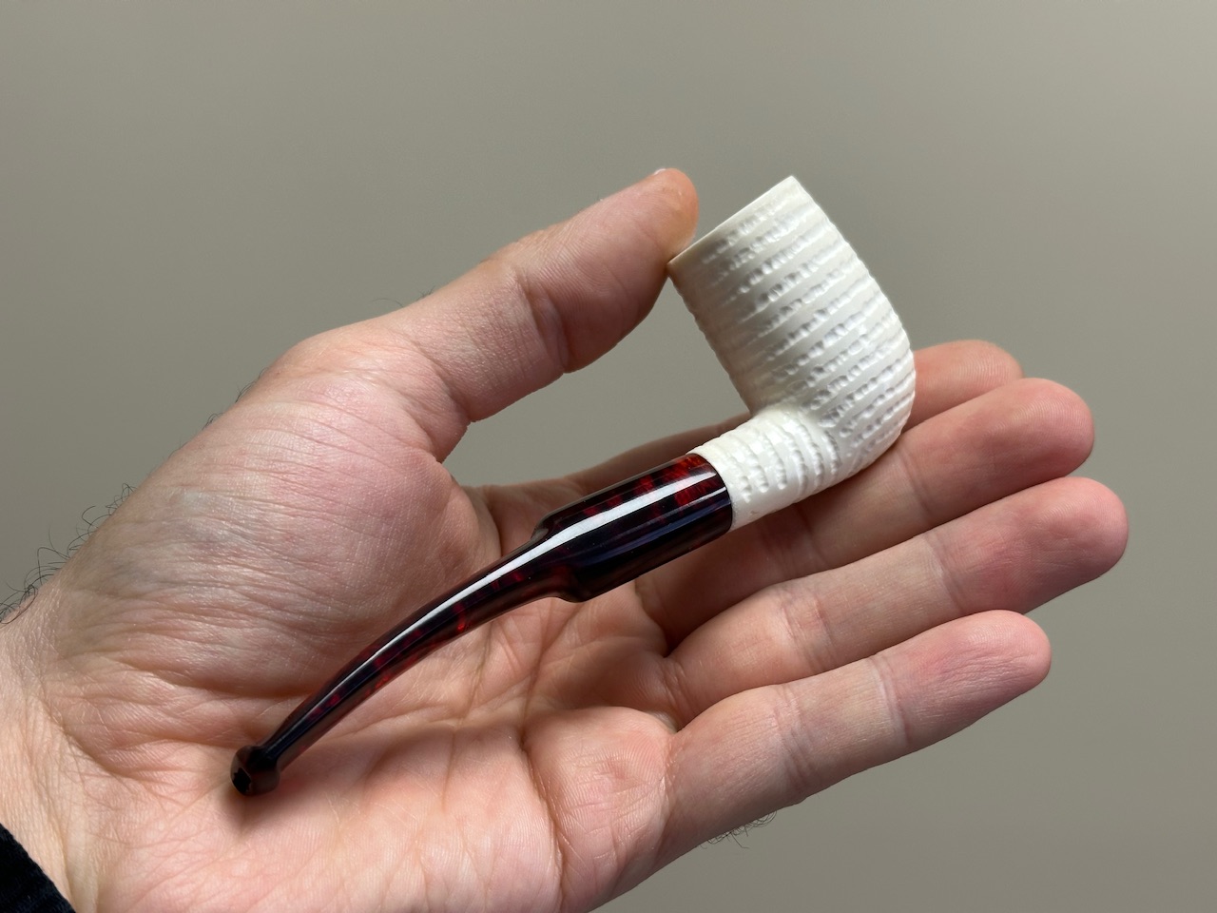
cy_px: 456
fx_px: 1688
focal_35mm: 48
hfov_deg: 39.7
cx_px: 608
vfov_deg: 30.3
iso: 80
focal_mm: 6.86
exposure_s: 1/121
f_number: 1.78
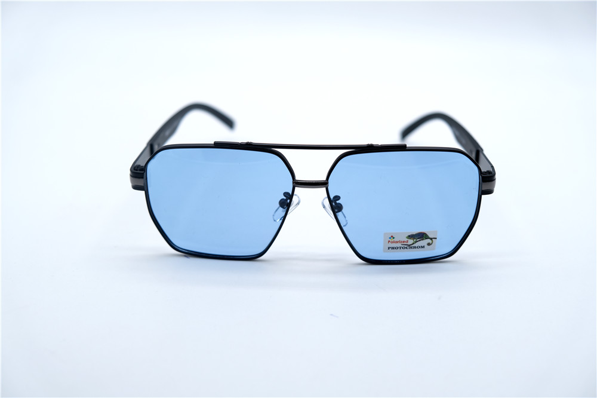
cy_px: 199
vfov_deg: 28.6
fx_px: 779
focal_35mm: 47
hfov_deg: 41.9
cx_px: 298
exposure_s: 1/1000
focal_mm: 31.5
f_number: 3.6
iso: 250
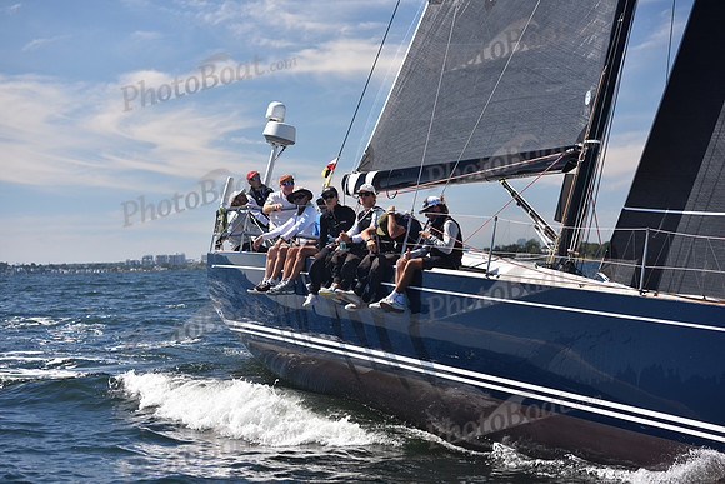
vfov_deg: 14.9
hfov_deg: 22.1
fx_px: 1853
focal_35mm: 92
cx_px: 362
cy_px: 242
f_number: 4.5
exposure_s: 1/800
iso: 200
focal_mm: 92
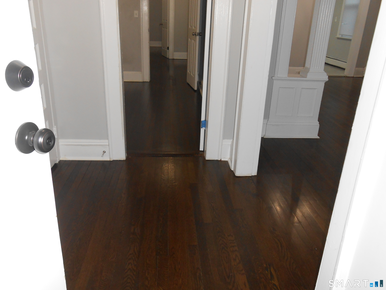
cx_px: 193
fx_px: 335
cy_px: 145
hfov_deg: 60.0
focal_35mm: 30
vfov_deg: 46.8
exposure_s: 1/25
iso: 250
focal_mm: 5.3
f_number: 3.8
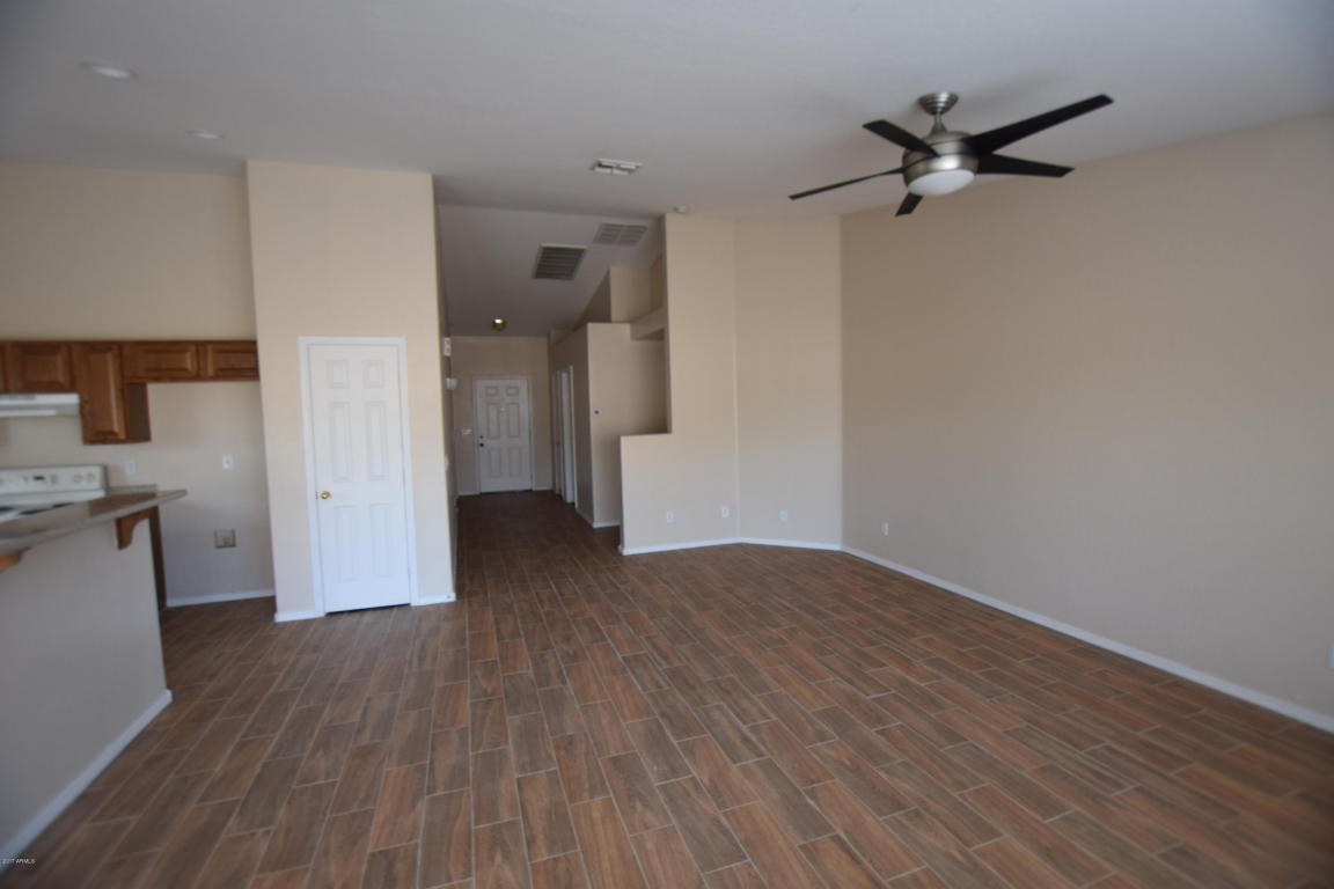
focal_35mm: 15
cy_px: 444
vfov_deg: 77.3
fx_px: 556
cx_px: 667
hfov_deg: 100.4
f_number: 4
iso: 400
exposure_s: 1/60
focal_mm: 10
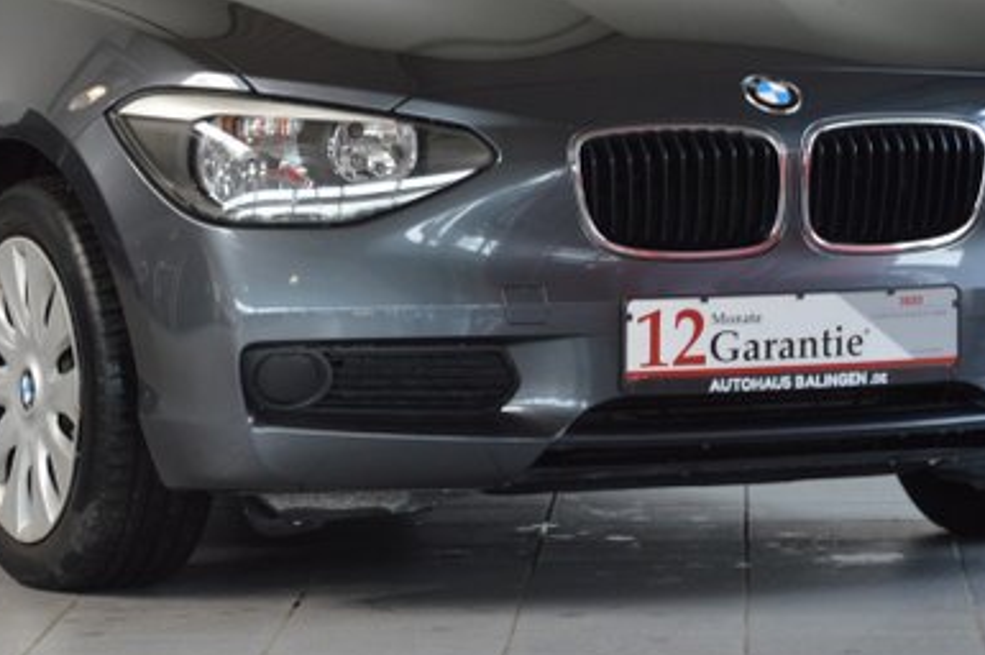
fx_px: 6398
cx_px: 330
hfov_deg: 8.8
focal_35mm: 234
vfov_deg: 5.9
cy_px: 184
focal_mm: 75
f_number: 5.3
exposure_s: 1/80
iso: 400
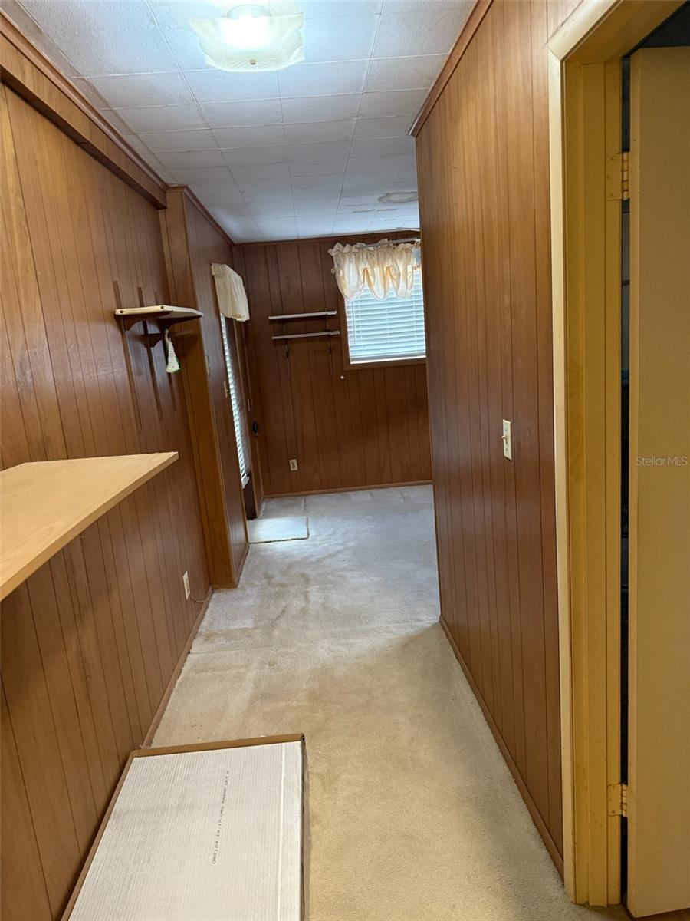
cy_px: 460
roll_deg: +4.5
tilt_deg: -12.6
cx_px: 345
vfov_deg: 71.6
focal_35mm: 24
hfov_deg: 56.8
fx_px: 638
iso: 500
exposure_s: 1/60
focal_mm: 6.76
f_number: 1.78
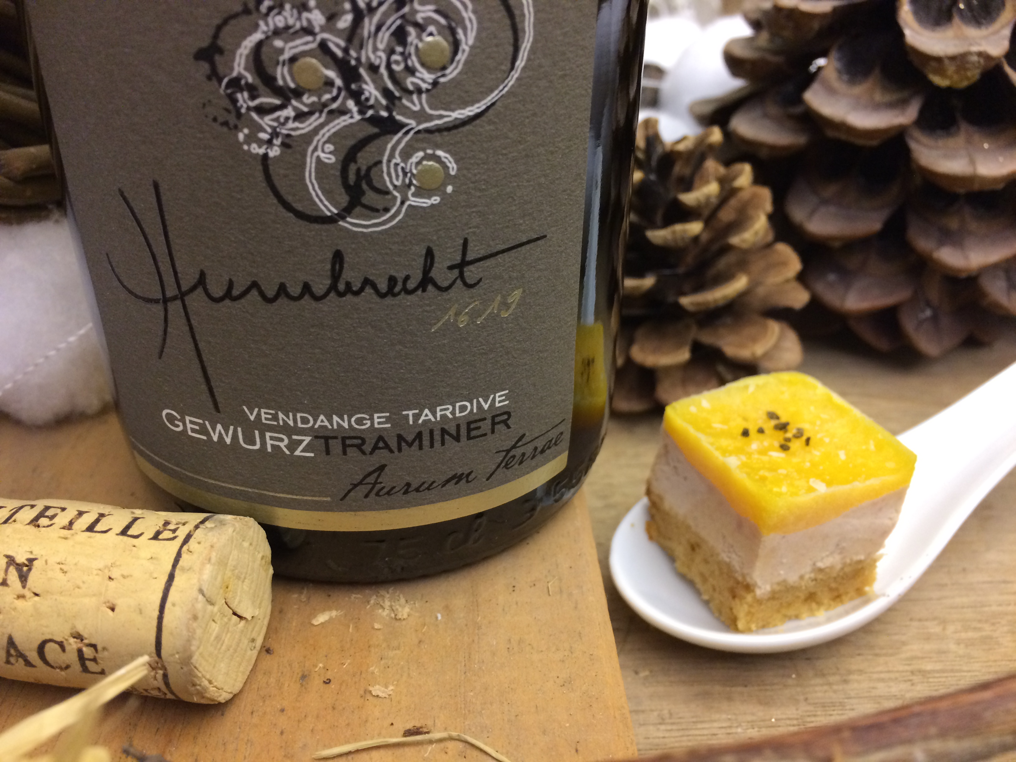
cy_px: 381
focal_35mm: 29
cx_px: 508
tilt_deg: -32.8
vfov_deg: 48.2
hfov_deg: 61.7
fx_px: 851
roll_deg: -0.8
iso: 250
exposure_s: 1/33
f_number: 2.2
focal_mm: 4.15
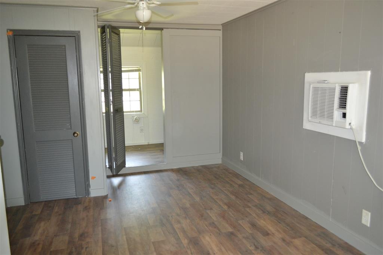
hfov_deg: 67.4
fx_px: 287
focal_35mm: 27
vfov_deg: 47.9
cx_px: 192
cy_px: 128
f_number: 3.5
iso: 1100
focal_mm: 18
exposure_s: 1/60
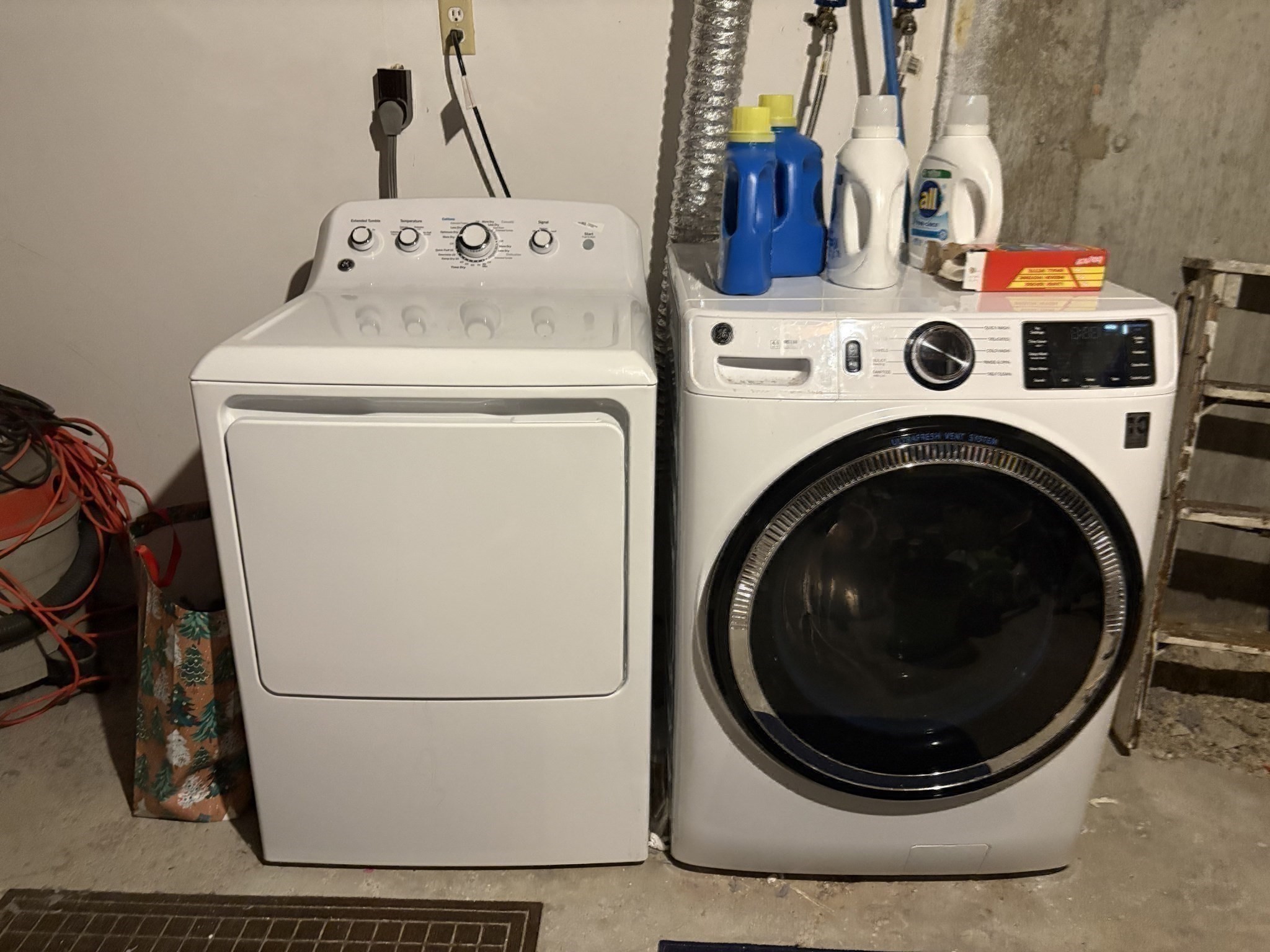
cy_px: 476
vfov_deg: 53.1
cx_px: 635
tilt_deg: -20.5
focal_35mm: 26
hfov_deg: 67.3
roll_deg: +0.4
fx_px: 954
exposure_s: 1/40
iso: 500
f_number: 1.6
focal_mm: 5.96
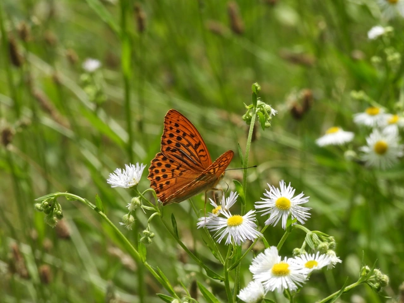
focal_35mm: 380
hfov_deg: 5.2
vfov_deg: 3.9
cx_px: 202
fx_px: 4435
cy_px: 152
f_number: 6.3
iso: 100
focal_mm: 67.8
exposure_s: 1/250
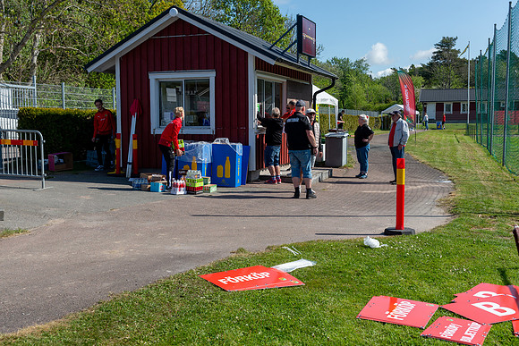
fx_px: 577
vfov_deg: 33.4
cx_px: 260
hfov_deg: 48.4
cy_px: 173
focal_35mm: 40
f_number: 5
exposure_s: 1/800
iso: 200
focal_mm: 40
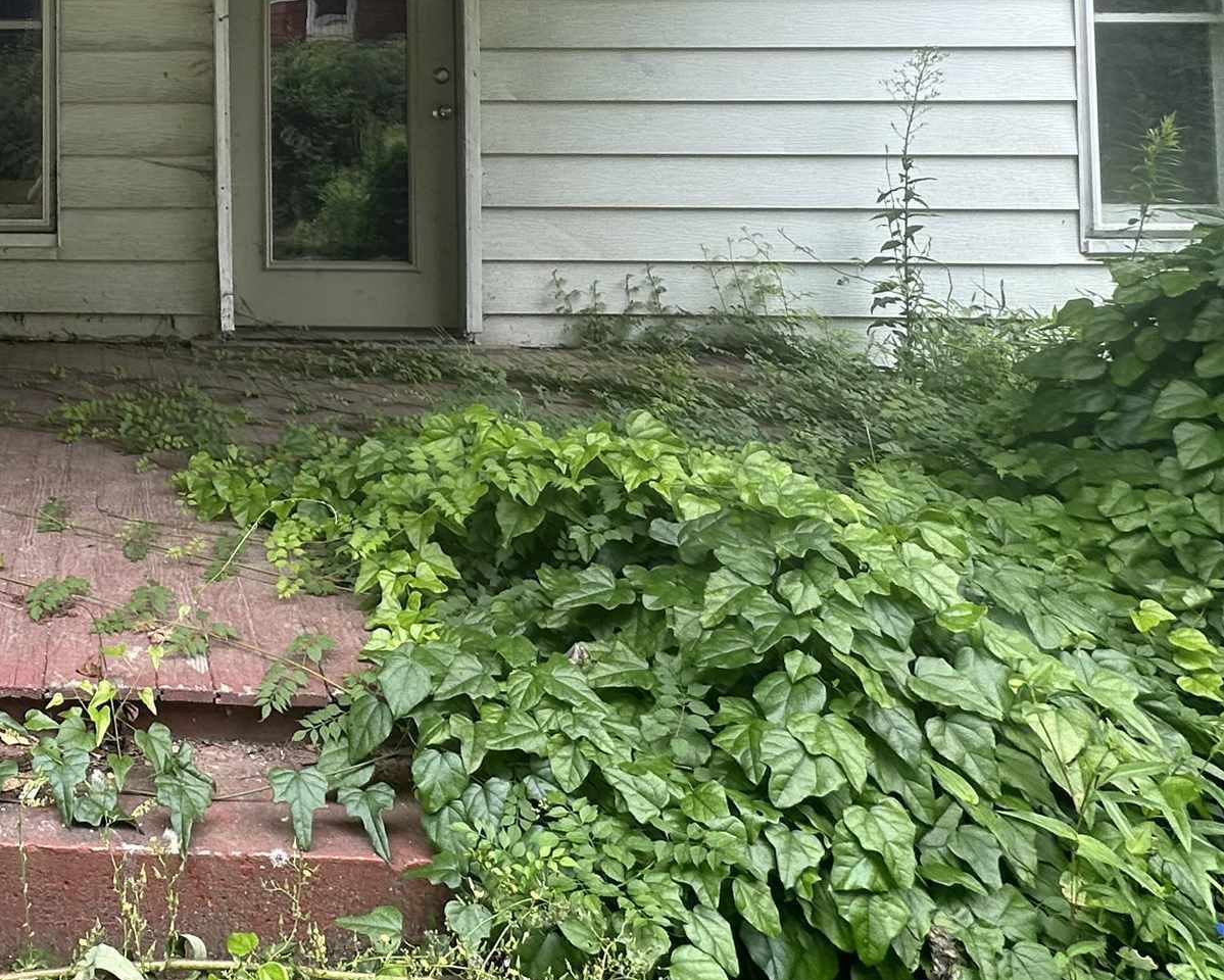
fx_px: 1268
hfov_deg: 44.3
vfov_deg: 39.2
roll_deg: -0.4
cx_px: 16
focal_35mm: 35
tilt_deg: +3.3
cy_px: 96
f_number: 2.2
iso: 40
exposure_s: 1/162
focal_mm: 2.22
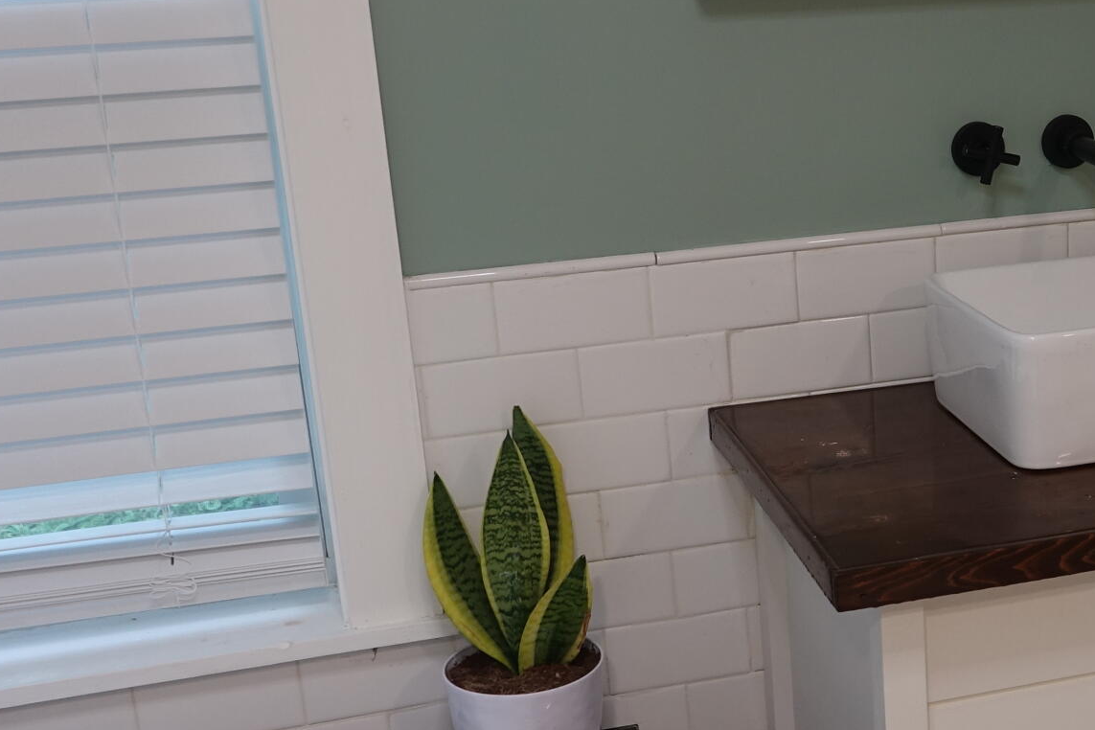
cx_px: 1012
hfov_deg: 30.3
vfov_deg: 21.6
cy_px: 425
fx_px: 1916
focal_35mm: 63
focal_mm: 8.8
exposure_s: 1/30
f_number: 2.5
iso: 125
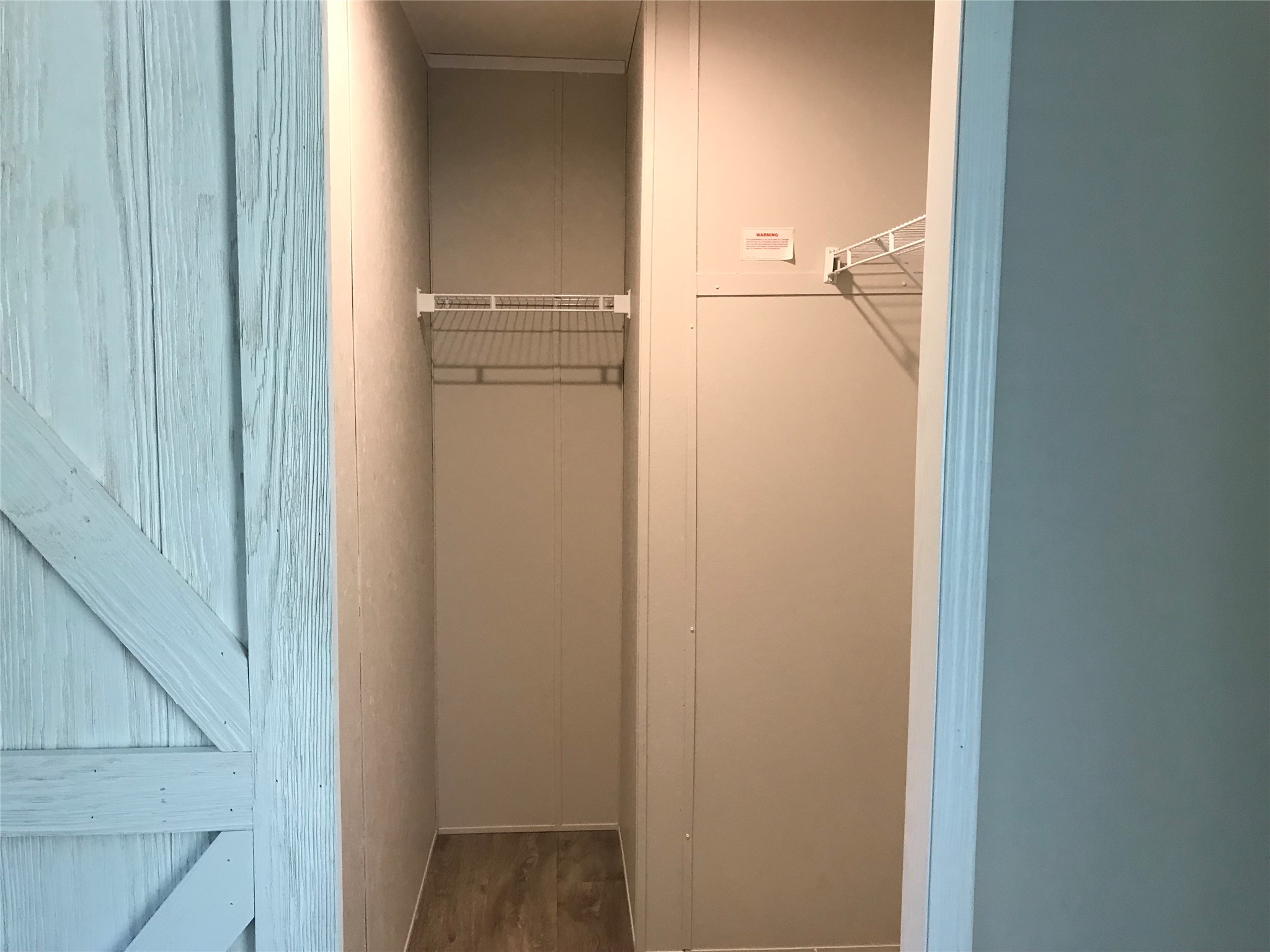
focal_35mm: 28
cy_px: 476
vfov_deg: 49.7
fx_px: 1027
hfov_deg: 63.4
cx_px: 635
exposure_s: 1/30
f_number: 1.8
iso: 32
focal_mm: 3.99
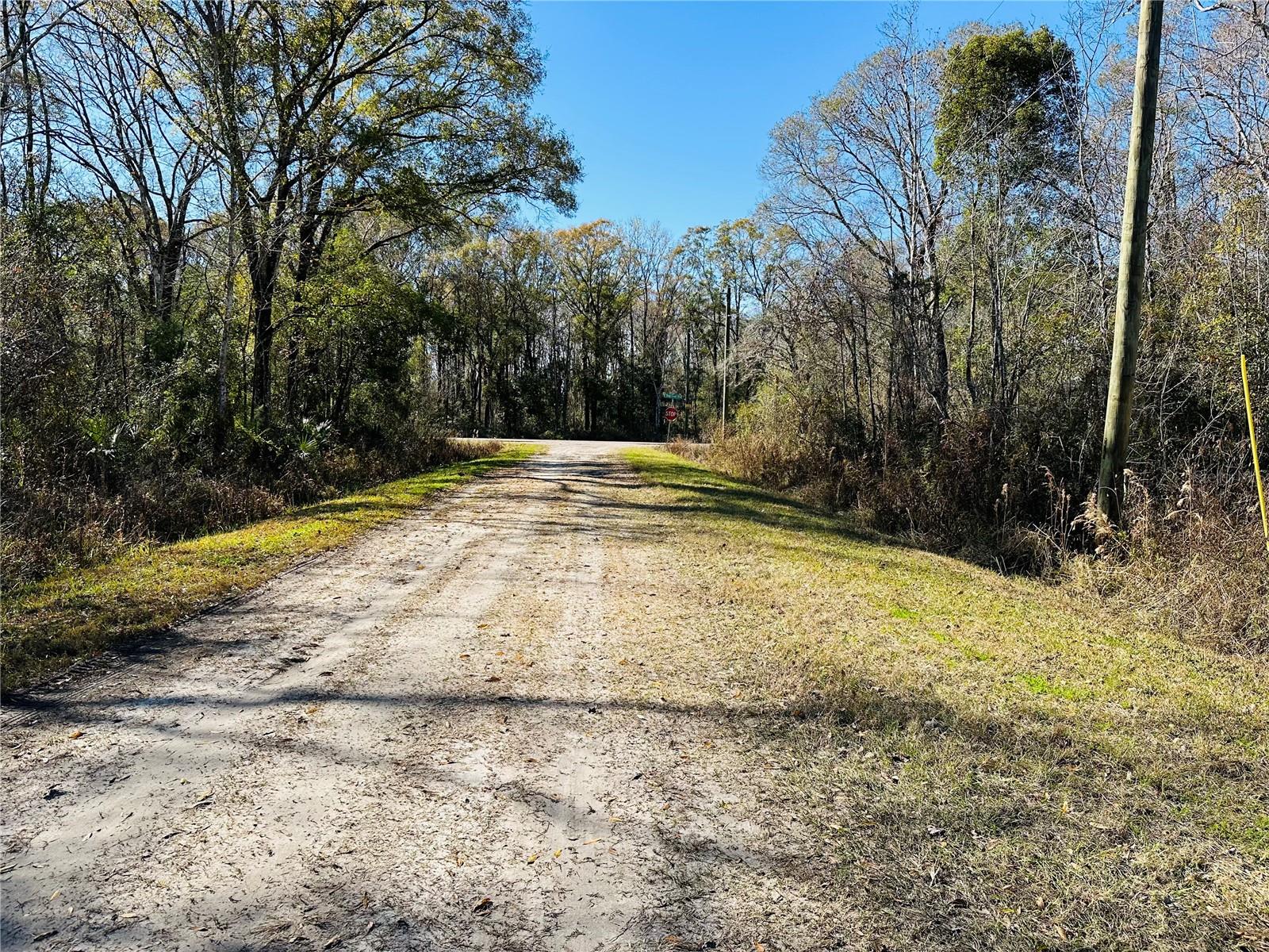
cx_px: 634
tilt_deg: -3.3
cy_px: 476
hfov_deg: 71.6
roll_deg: -0.7
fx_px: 880
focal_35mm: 24
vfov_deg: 56.8
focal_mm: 6.86
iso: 80
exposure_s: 1/2410
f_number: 1.78
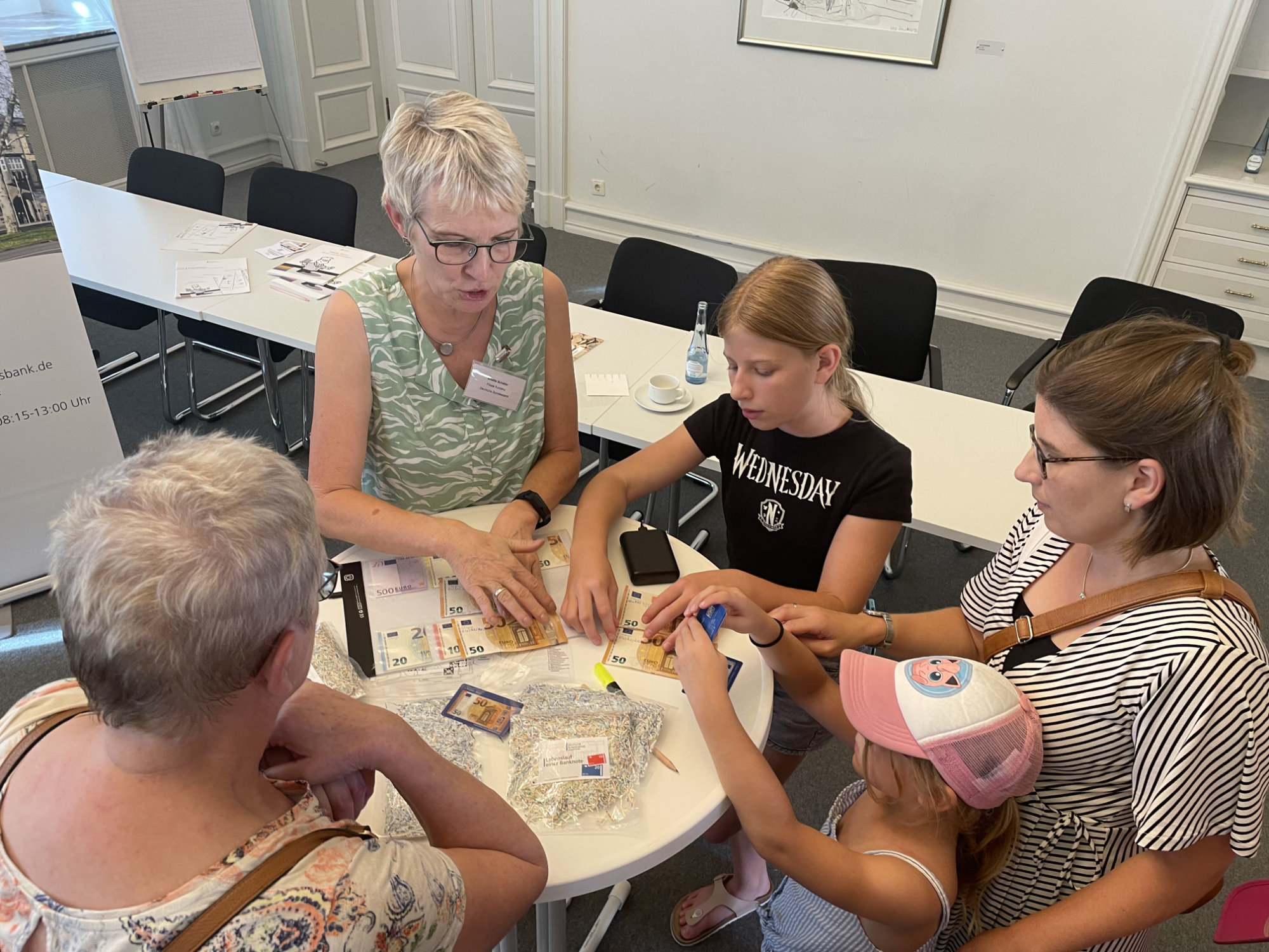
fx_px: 953
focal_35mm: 26
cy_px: 476
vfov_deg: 53.1
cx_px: 634
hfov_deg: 67.3
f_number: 1.6
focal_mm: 4.2
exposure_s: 1/50
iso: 64
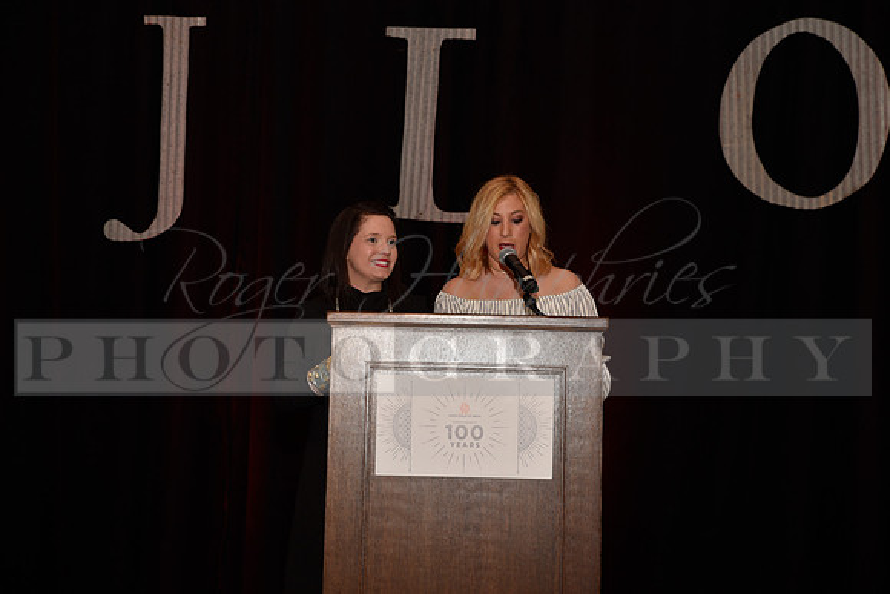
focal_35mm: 70
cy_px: 297
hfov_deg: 28.8
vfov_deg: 19.5
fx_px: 1731
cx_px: 445
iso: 200
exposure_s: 1/60
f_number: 5
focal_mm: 70
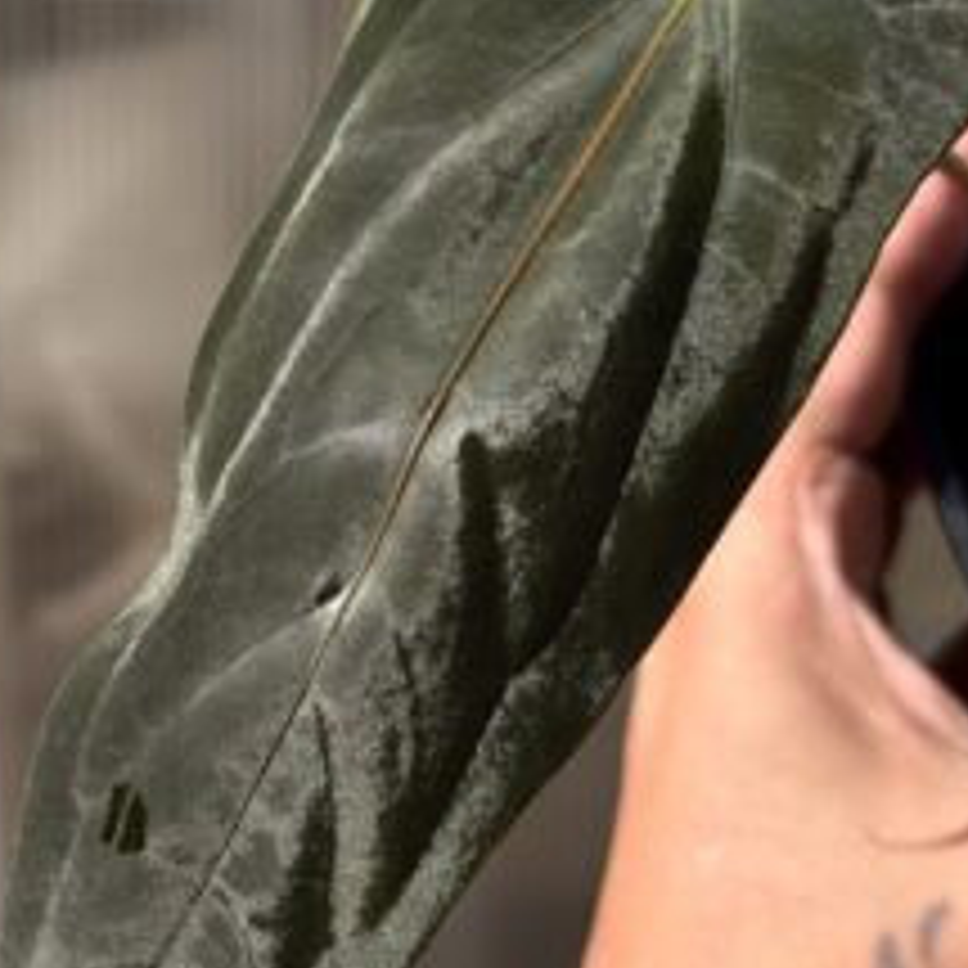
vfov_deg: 21.9
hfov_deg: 21.9
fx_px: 2499
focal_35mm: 79
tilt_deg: -28.6
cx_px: 392
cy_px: 464
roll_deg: -2.0
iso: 64
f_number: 1.78
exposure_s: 1/4878
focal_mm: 6.76
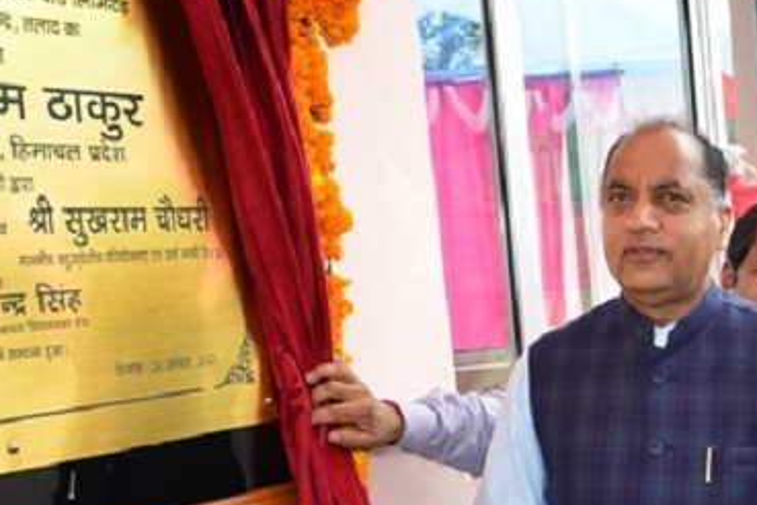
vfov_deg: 17.2
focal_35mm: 78
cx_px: 804
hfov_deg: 24.5
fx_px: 1640
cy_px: 464
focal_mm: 24
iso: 400
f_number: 6.3
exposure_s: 1/125
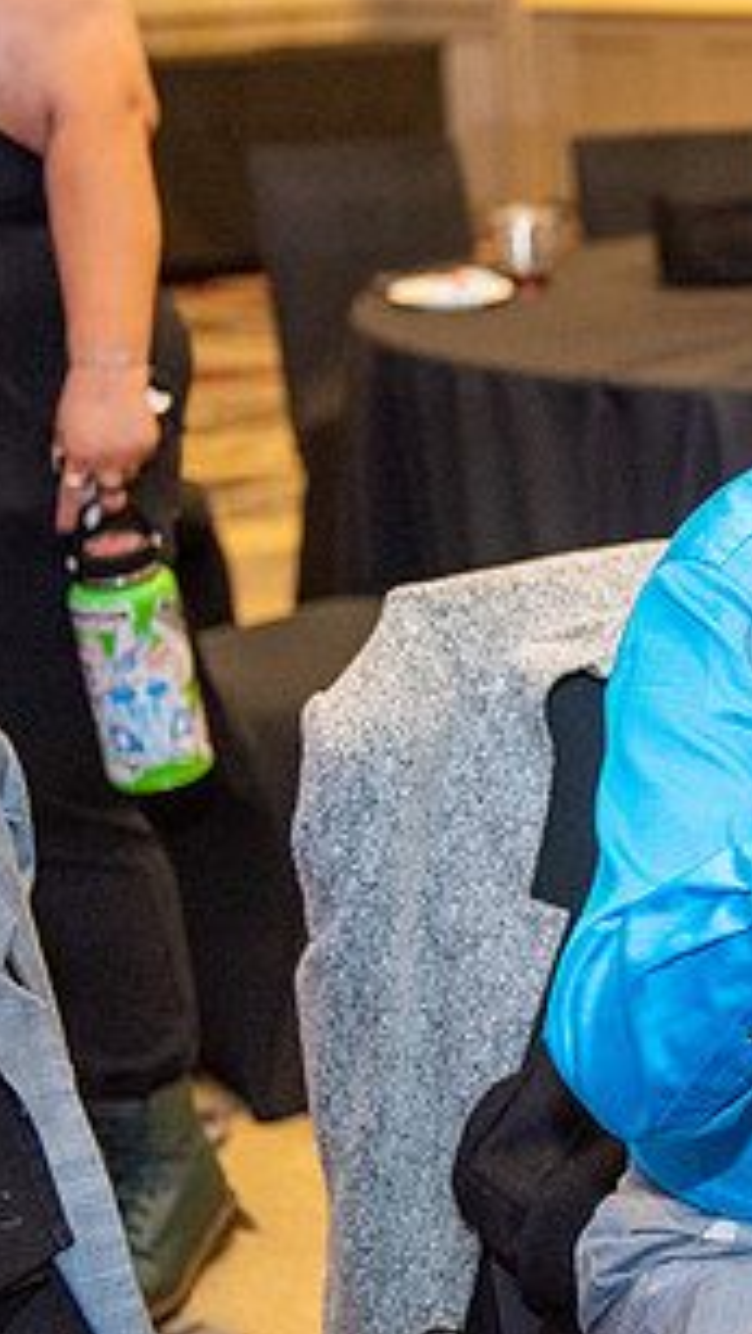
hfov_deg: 13.0
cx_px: 1087
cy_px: 606
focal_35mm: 89
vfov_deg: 23.9
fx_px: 3151
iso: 1600
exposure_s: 1/125
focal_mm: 45
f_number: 2.8
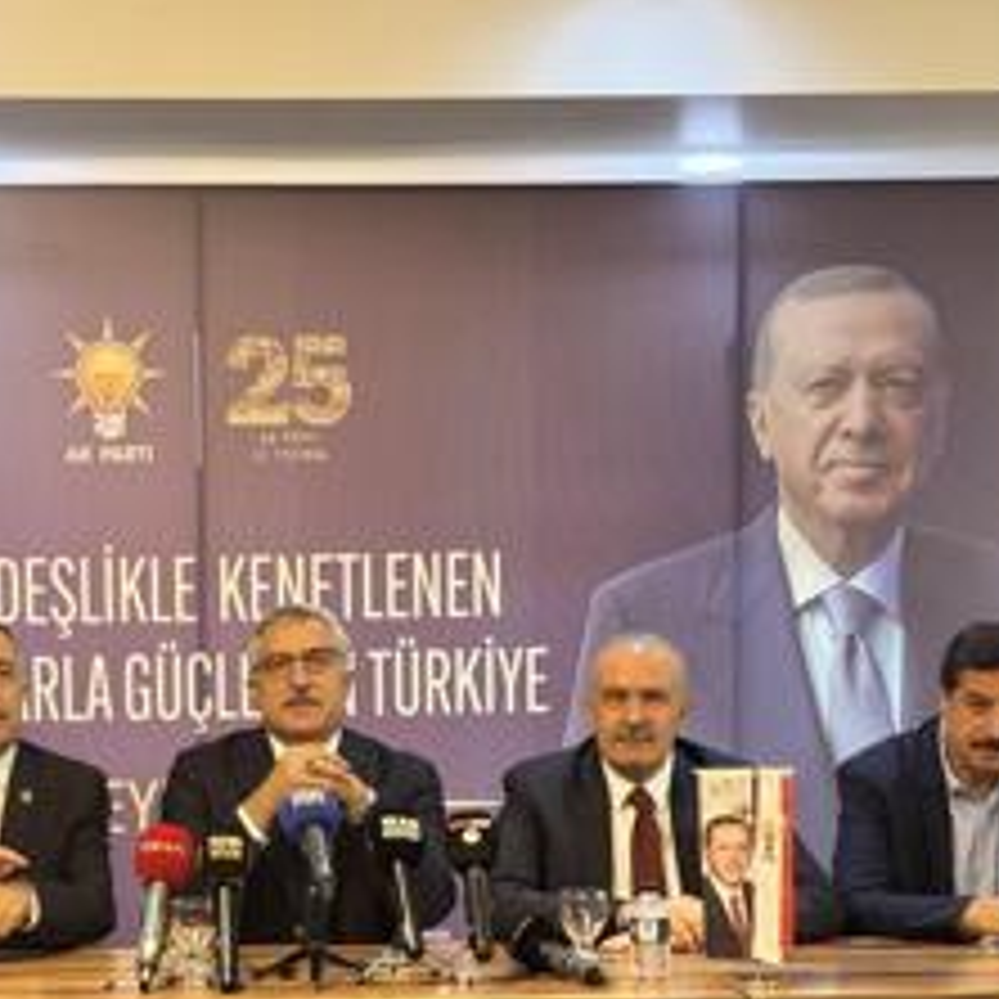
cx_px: 315
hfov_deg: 19.4
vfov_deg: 19.3
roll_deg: +0.7
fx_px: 2906
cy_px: 774
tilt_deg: -3.2
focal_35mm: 89
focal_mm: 6.76
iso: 200
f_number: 1.78
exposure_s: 1/50
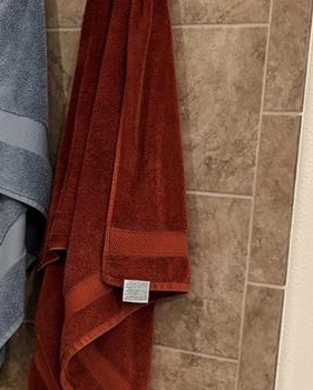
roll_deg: -1.5
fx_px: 1285
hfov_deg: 12.7
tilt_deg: -12.4
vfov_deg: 17.1
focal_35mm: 111
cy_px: 344
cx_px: -237
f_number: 1.6
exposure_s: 1/60
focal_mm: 5.96
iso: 100
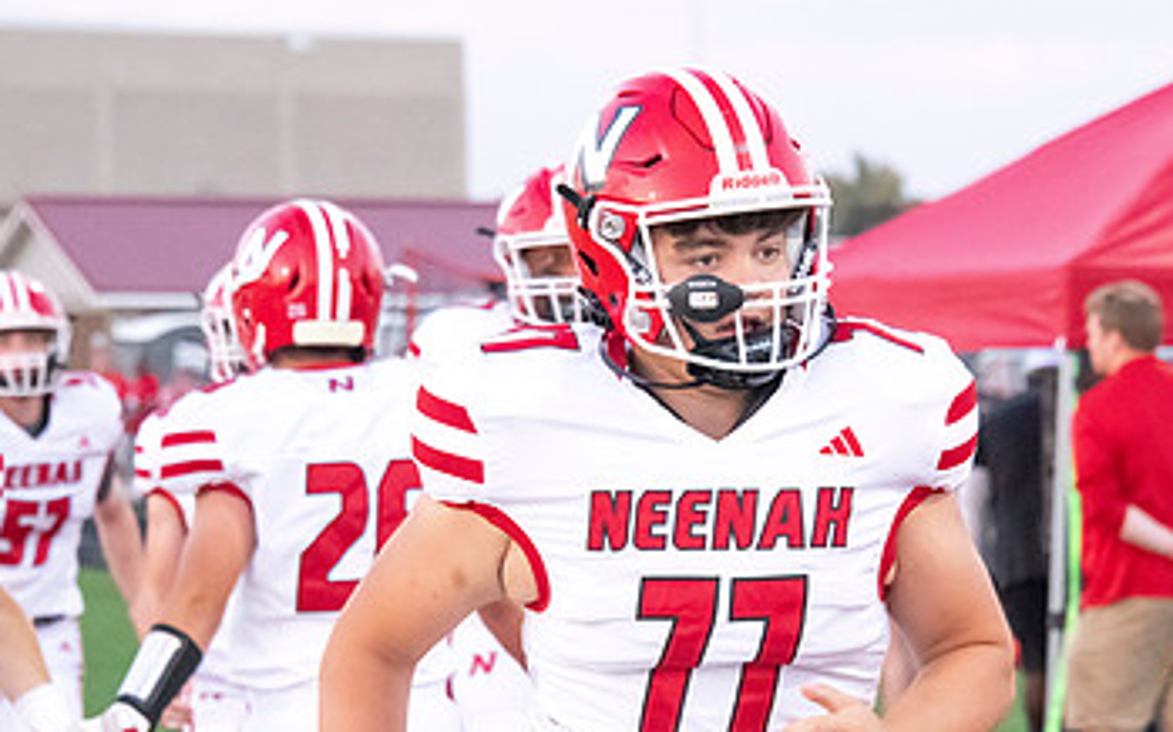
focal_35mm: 229
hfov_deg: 9.2
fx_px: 7320
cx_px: 763
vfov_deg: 5.7
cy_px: 586
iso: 10000
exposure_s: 1/640
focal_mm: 135
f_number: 7.1
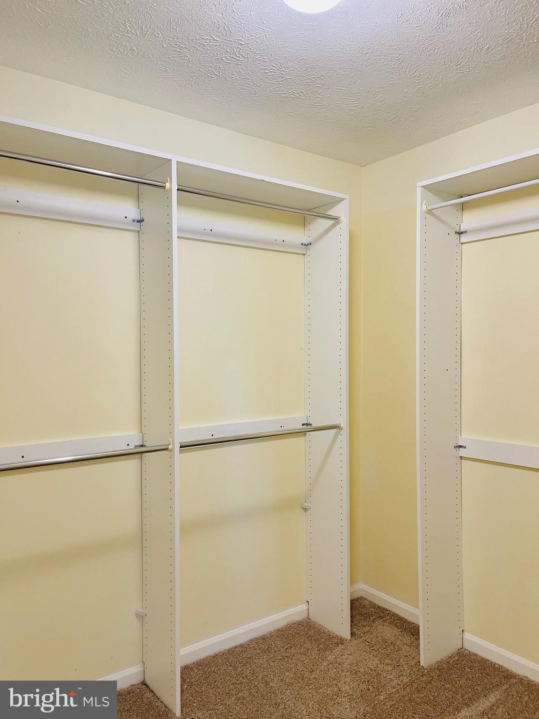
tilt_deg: -3.9
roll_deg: +0.7
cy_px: 360
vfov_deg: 69.4
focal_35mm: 25
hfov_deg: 54.9
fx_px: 519
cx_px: 270
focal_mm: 5.1
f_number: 1.6
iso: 125
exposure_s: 1/60
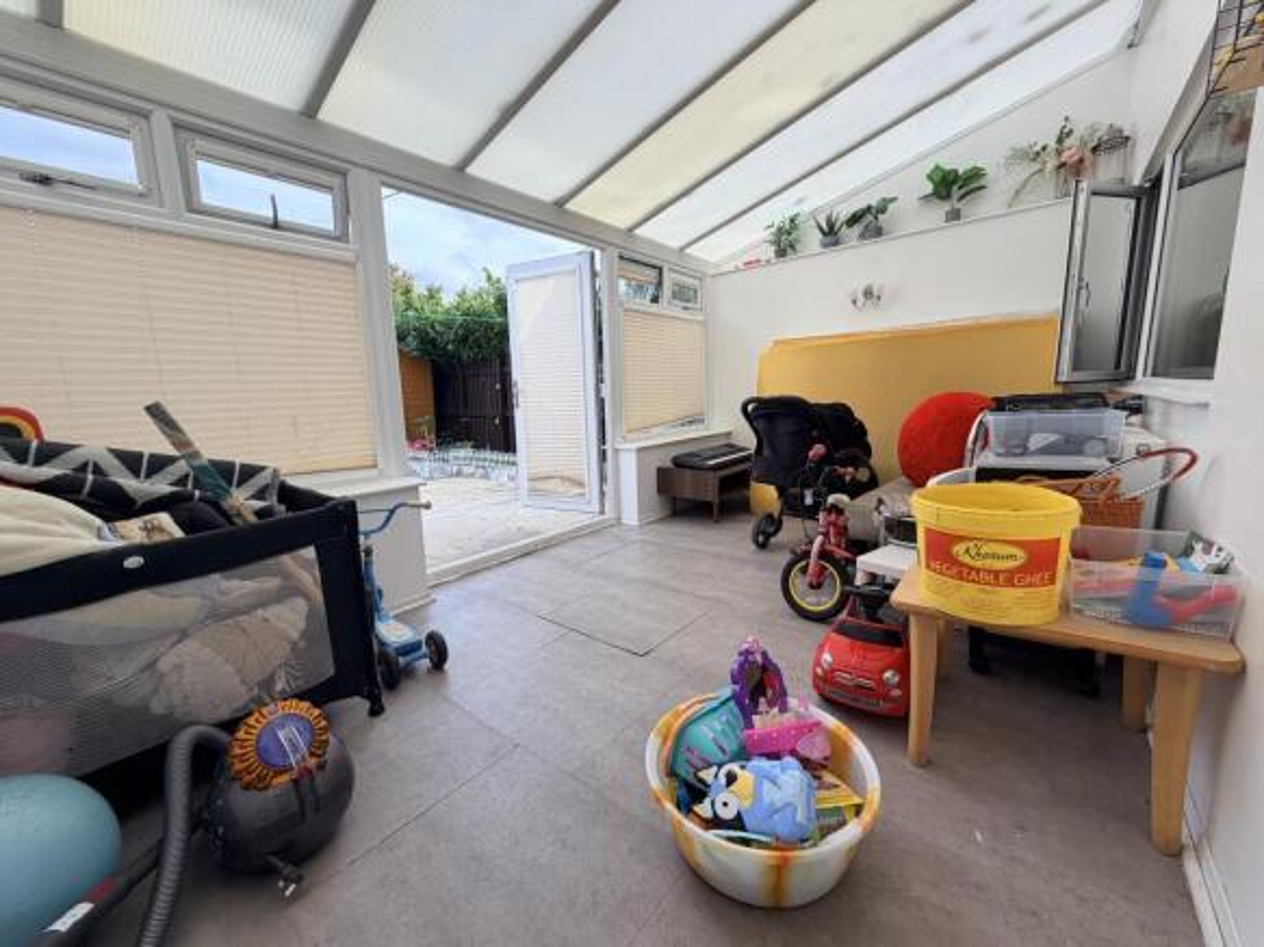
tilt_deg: -10.5
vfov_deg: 85.7
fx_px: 511
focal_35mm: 14
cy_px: 474
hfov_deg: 102.1
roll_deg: +3.0
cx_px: 632
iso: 50
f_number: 2.2
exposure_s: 1/225
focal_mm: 2.22
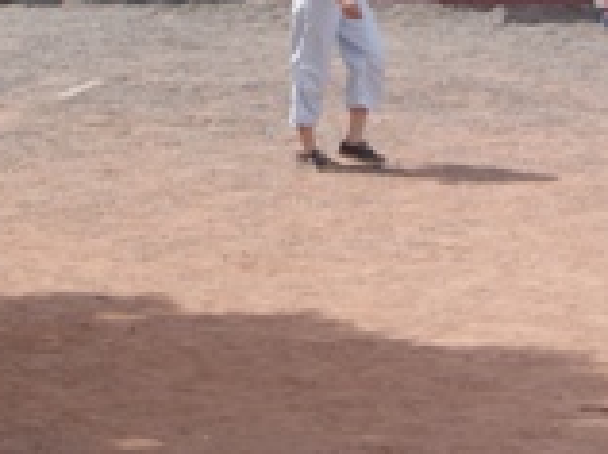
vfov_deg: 4.6
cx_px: 250
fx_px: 5646
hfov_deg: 6.2
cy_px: -142
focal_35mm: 322
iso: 100
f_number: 7.1
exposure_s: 1/250
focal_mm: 55
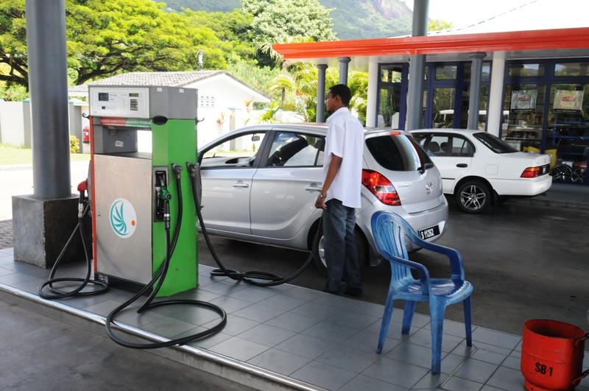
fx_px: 588
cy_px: 196
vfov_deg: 36.8
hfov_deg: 53.2
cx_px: 294
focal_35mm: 36
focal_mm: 24
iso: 800
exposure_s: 1/250
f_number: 5.6
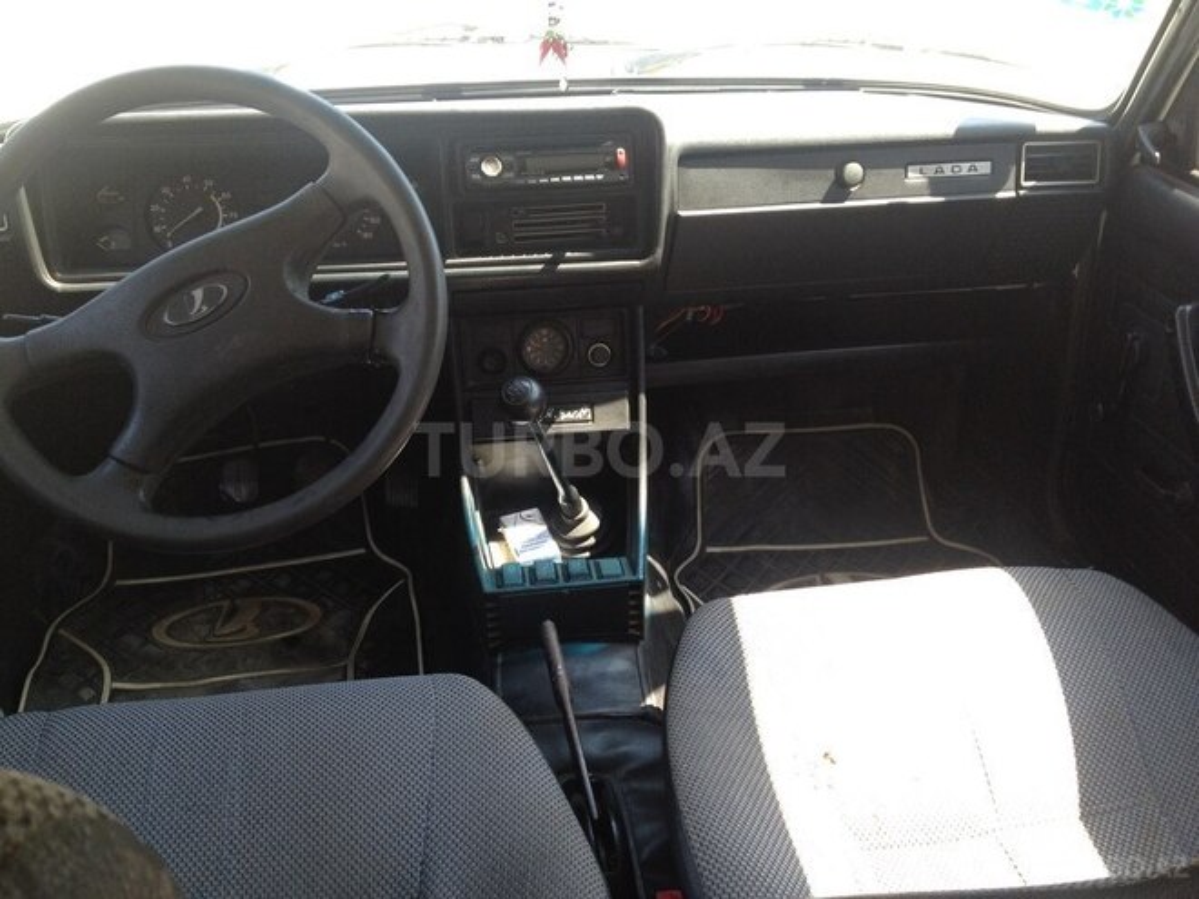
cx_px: 600
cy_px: 450
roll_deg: +1.6
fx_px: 1212
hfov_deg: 52.6
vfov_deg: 40.7
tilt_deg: -30.6
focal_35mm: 35
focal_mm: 4.28
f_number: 2.4
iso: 64
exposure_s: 1/120
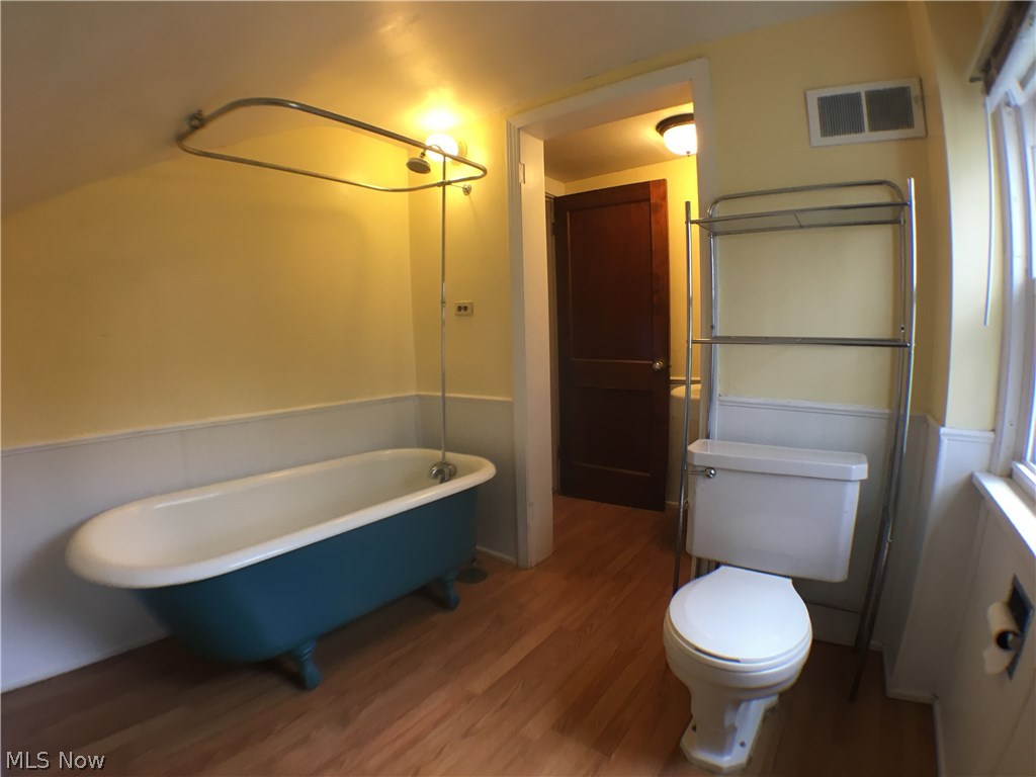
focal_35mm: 29
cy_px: 388
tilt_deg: -7.1
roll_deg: +1.8
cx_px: 518
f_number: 2.2
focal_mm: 4.15
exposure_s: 1/30
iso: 64
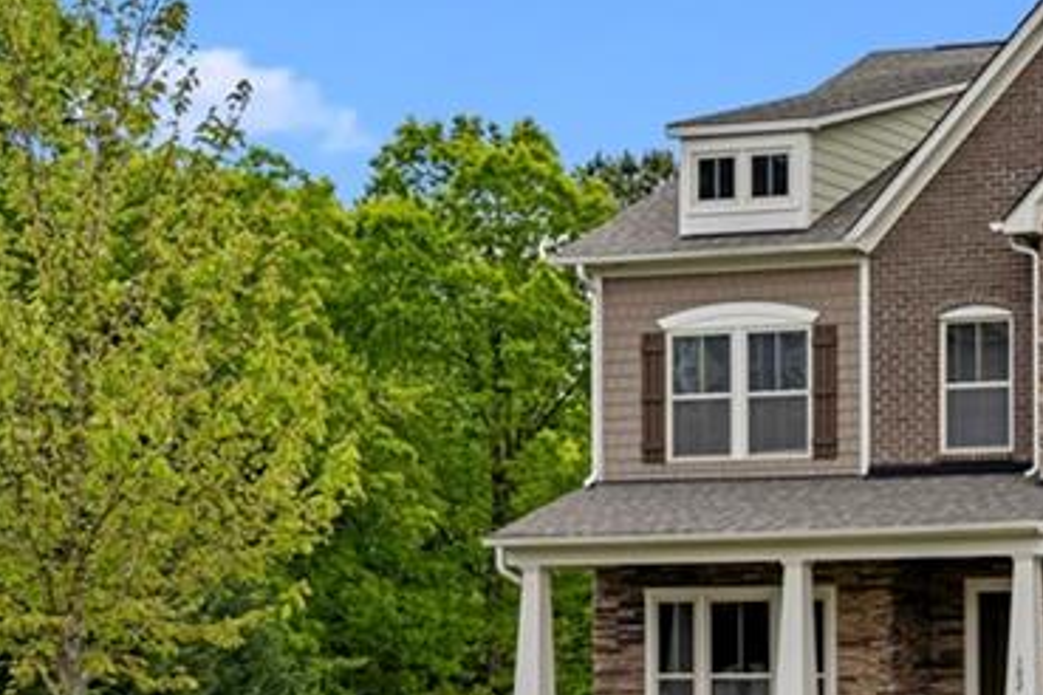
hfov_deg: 19.9
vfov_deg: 14.0
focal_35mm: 97
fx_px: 2810
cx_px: 1215
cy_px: 541
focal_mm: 35
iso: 100
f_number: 5.6
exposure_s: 1/400
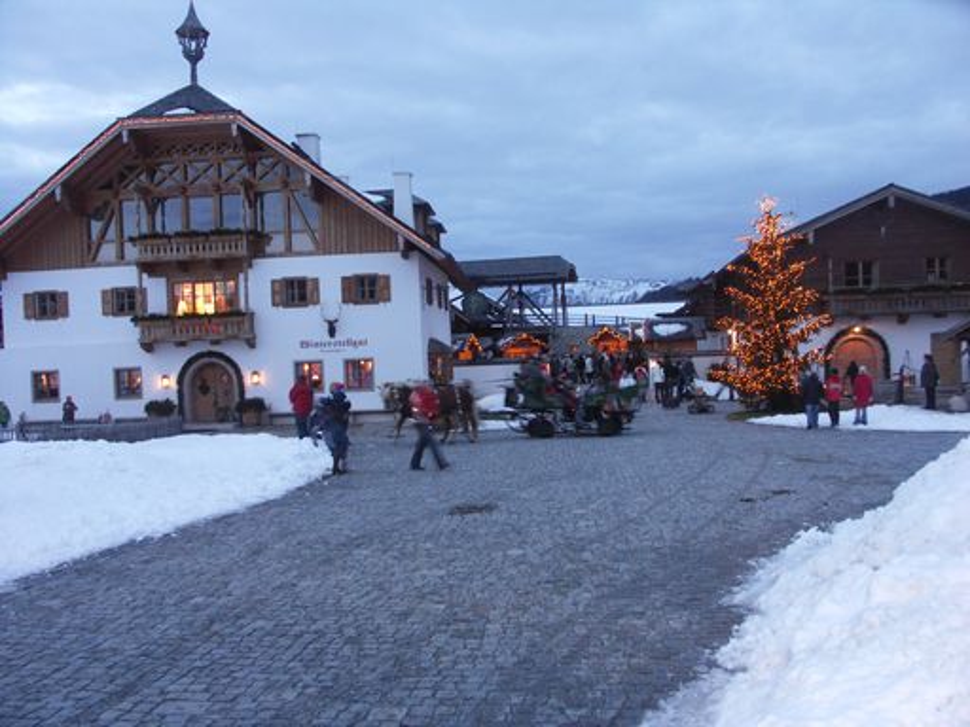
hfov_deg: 58.4
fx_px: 869
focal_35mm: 31
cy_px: 364
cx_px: 485
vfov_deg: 45.4
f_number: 2.8
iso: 200
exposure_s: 1/6
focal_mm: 8.2
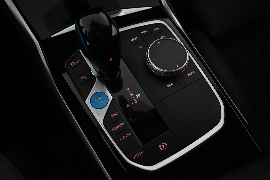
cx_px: 135
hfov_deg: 63.2
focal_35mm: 29
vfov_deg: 44.6
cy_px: 90
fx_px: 219
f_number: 3.8
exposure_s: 1/125
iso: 3200
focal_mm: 19.5
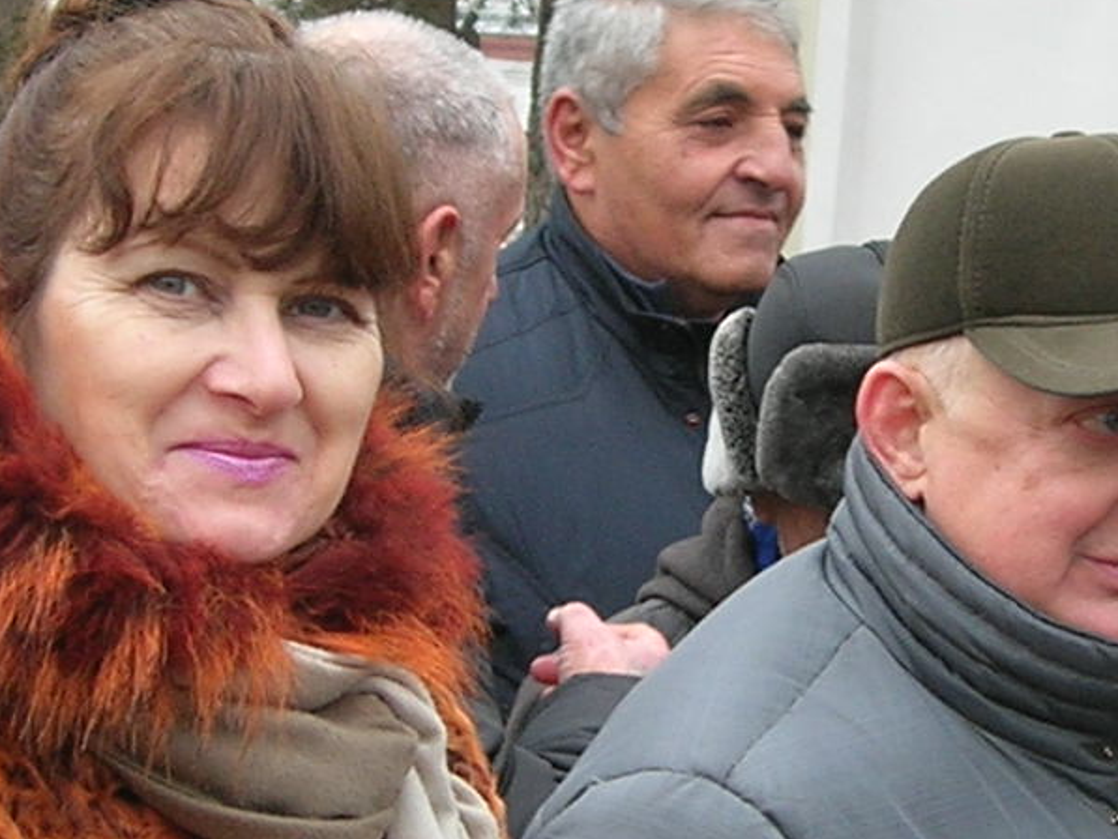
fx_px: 5330
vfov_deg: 9.0
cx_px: 852
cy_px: 534
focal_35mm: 165
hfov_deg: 11.9
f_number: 2.8
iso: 64
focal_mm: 7.8
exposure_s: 1/101
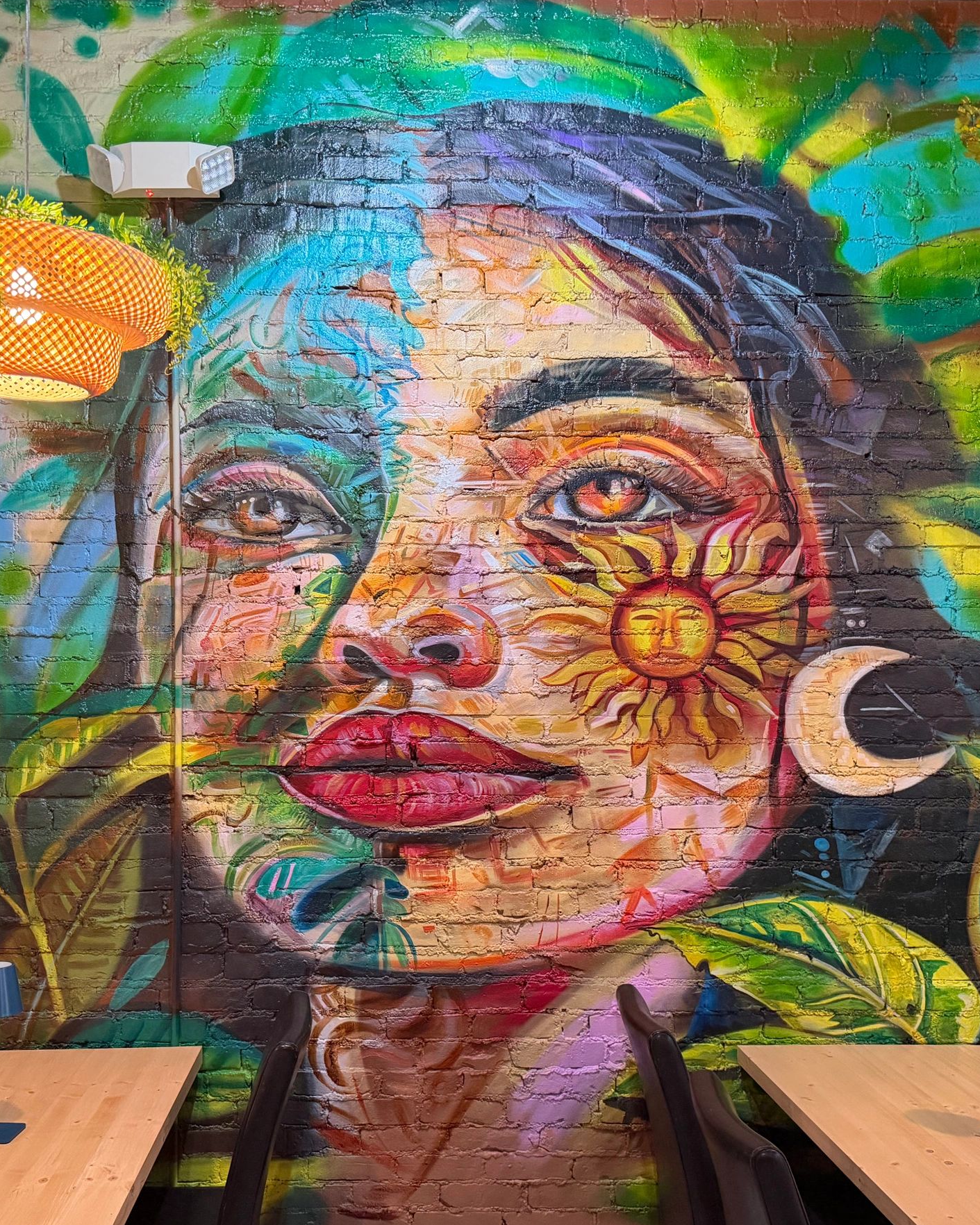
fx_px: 1233
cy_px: 663
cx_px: 421
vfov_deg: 52.8
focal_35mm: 34
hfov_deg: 43.2
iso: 500
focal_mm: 6.76
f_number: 1.78
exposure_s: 1/60
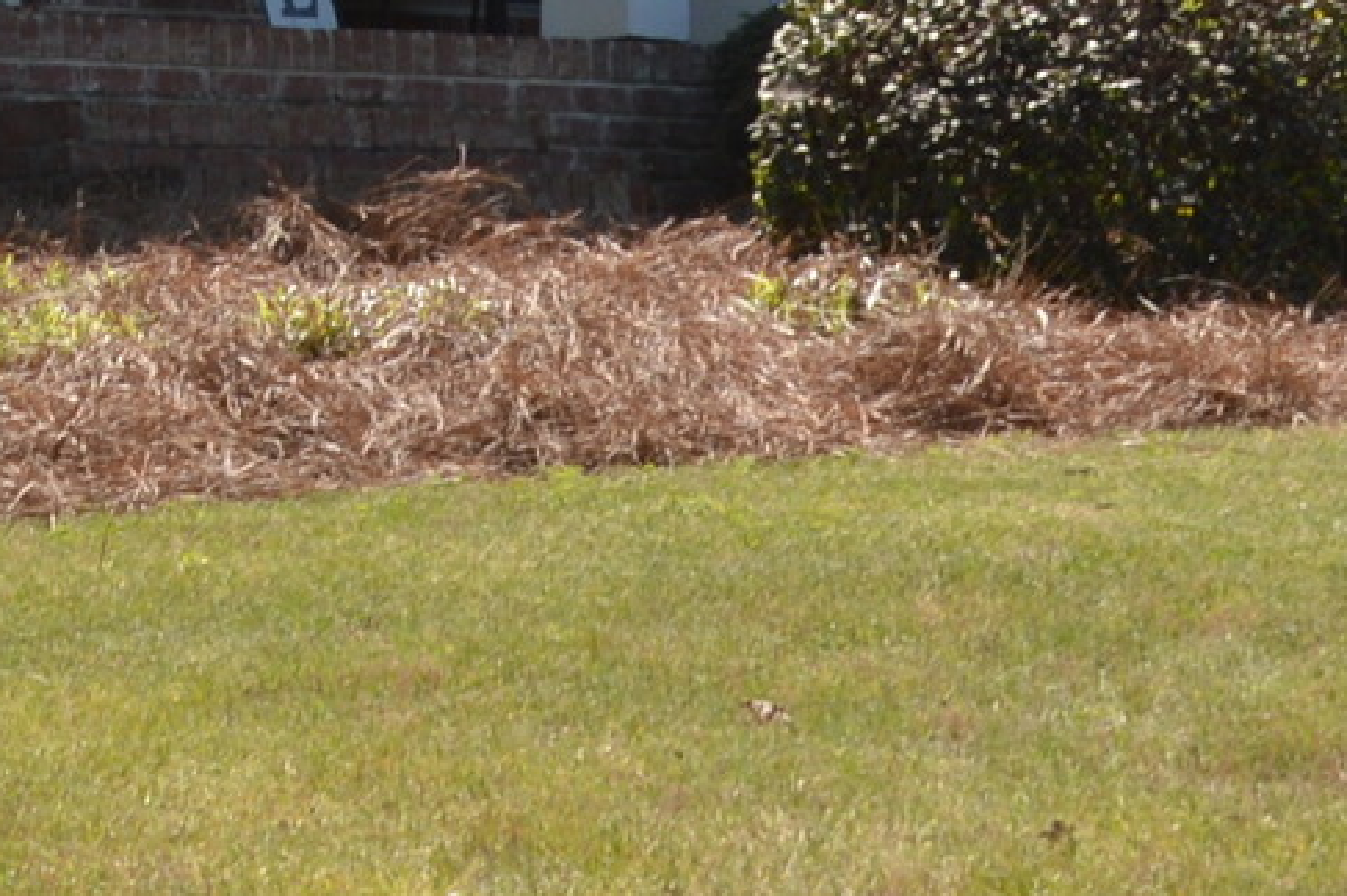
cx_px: -628
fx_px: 9908
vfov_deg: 5.0
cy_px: -1246
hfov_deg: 7.6
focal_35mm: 265
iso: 100
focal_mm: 28
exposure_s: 1/200
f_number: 7.1
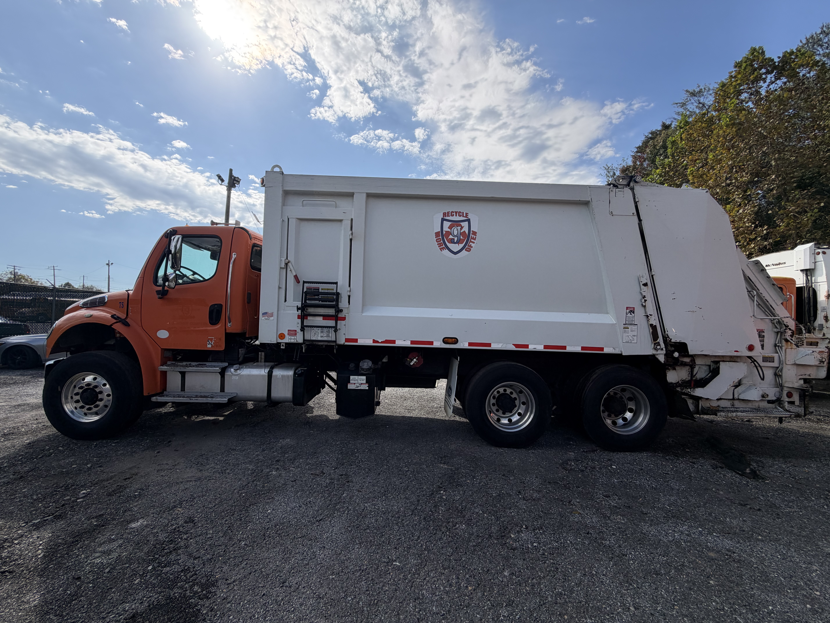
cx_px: 415
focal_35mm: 14
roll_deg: +0.4
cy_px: 312
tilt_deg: +2.3
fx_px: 336
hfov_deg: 102.1
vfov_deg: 85.7
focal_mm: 2.22
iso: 32
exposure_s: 1/1285
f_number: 2.2
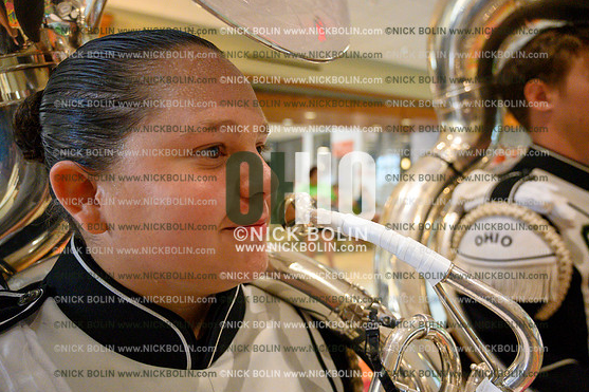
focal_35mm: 25
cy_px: 202
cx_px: 300
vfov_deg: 51.3
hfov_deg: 71.5
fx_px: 409
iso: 12800
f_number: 4
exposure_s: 1/800
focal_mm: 24
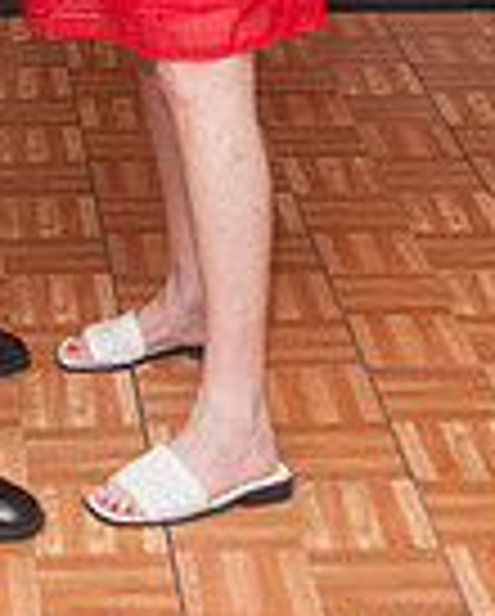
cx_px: 20
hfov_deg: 10.7
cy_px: -333
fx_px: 2613
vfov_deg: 12.7
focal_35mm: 143
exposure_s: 1/60
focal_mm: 31
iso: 800
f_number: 5.6
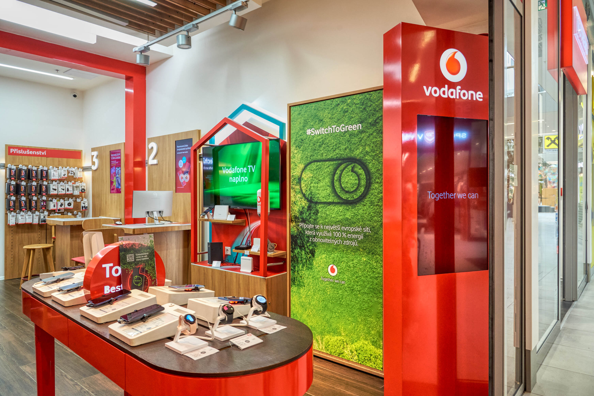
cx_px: 297
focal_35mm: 24
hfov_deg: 73.7
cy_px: 198
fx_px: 396
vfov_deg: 53.2
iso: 1400
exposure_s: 1/40
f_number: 7.1
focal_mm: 24
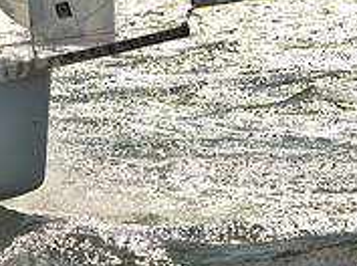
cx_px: -206
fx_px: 6505
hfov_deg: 3.1
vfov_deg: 2.3
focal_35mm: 632
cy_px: -19
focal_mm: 200
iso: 280
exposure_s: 1/1600
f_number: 9
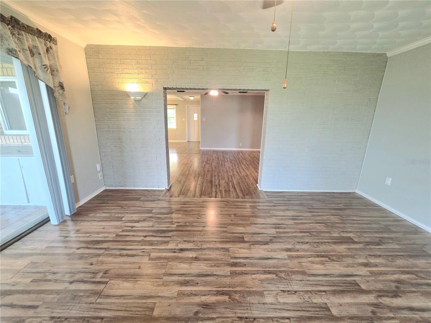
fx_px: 162
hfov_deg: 106.2
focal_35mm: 13
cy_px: 162
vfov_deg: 89.9
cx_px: 216
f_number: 1.9
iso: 200
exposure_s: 1/120
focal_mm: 2.2
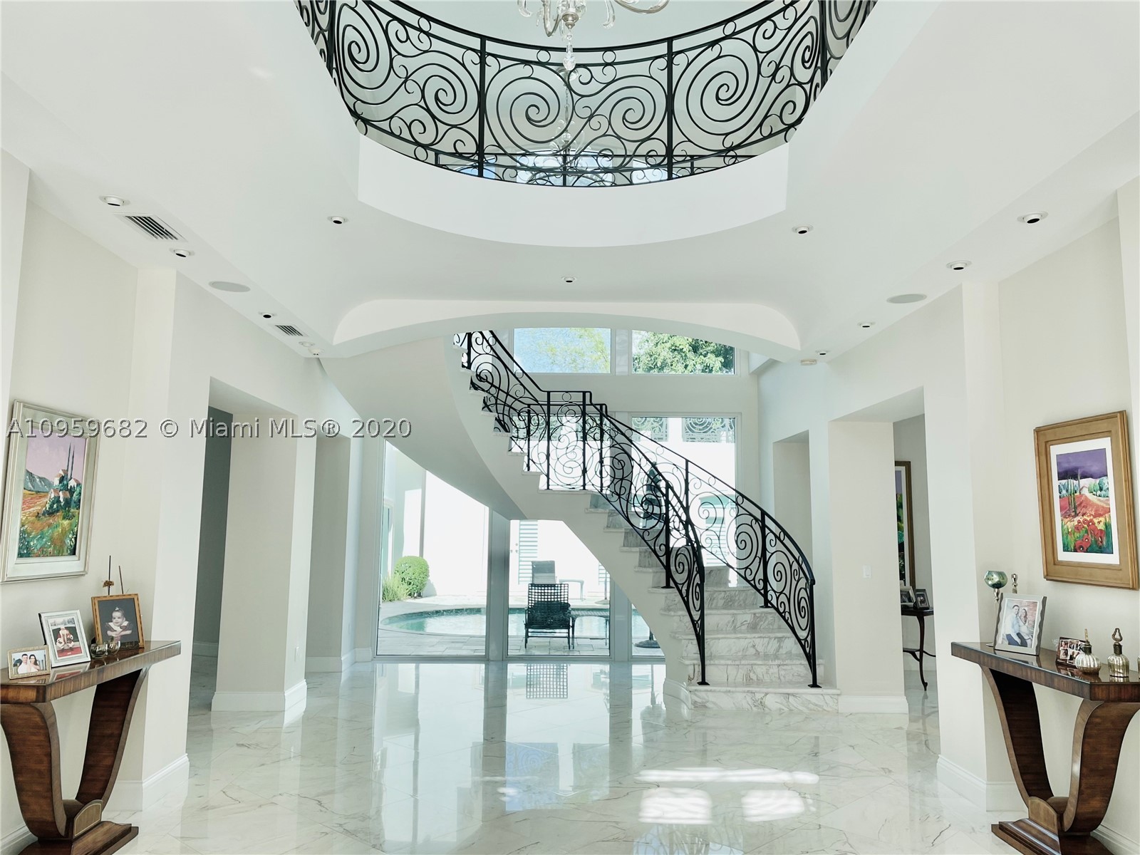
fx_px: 856
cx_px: 570
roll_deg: -0.3
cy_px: 428
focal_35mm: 26
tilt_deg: +6.8
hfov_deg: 67.3
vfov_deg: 53.1
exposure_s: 1/461
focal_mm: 4.2
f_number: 1.6
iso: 32
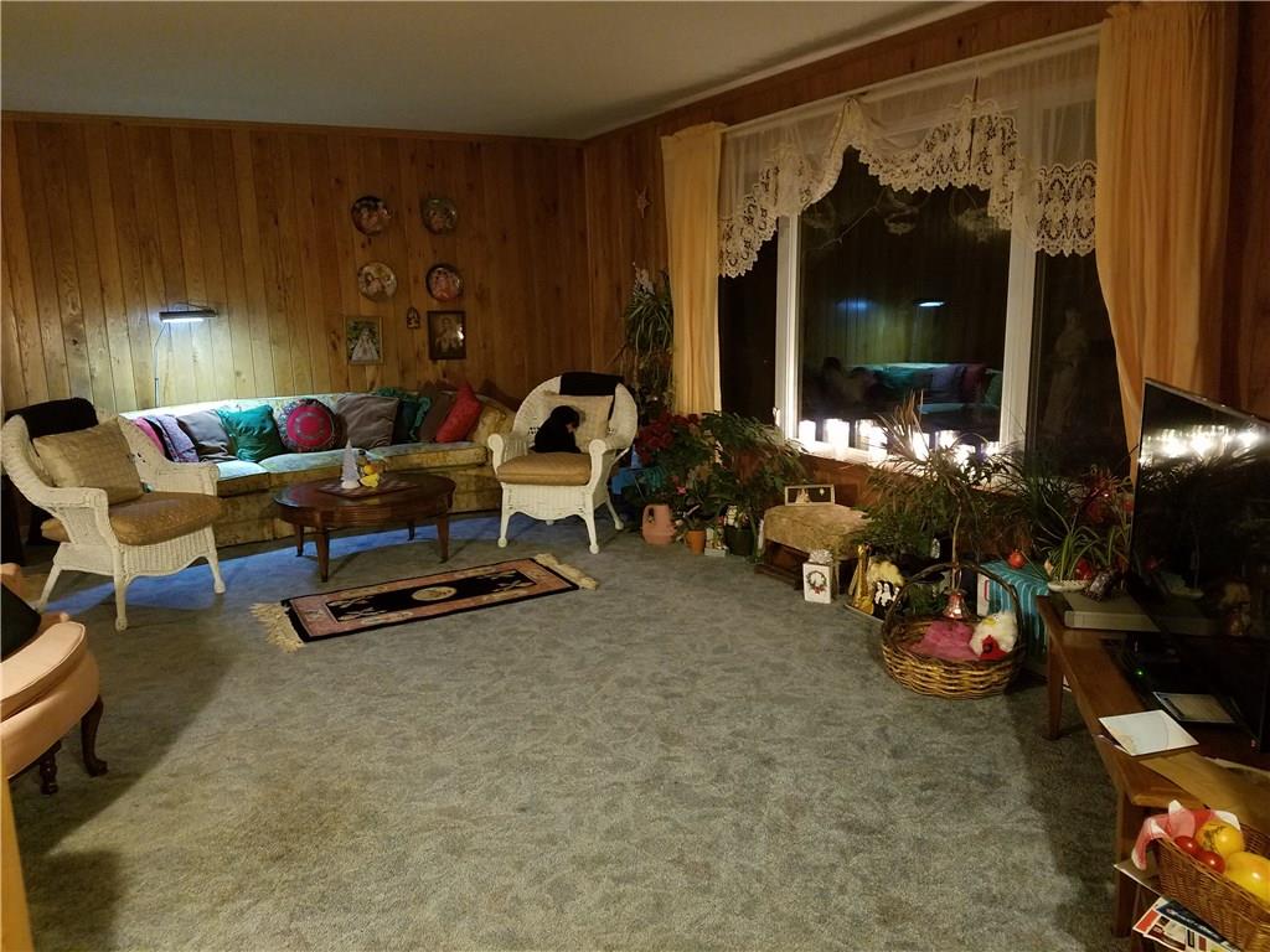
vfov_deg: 53.1
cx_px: 635
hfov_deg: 67.3
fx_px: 954
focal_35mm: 26
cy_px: 476
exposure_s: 1/10
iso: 320
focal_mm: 4.2
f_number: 1.7
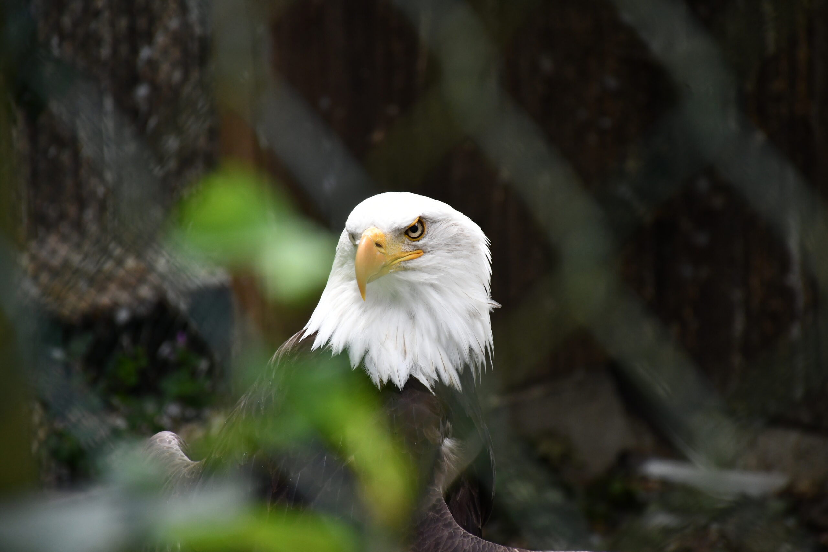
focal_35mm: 210
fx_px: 4830
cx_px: 414
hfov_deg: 9.8
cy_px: 276
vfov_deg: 6.5
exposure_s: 1/400
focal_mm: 140
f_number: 5.6
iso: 800
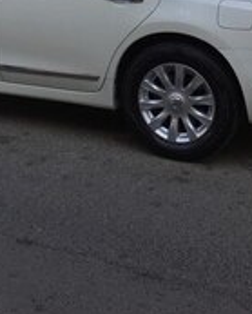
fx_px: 753
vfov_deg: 21.9
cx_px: 63
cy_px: -54
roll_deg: +0.0
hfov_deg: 18.9
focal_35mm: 81
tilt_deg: -4.7
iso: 32
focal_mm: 4.15
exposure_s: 1/373
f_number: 2.2
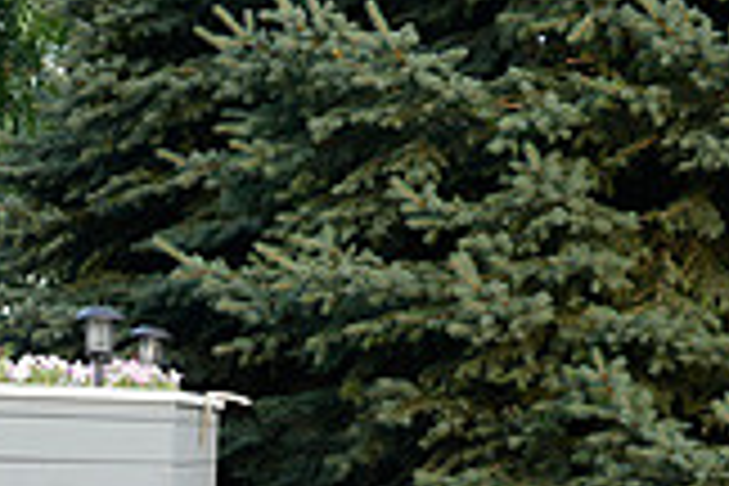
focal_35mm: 179
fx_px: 3624
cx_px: -58
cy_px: 866
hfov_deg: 11.3
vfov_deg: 7.5
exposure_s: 1/200
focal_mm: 50
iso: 400
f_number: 5
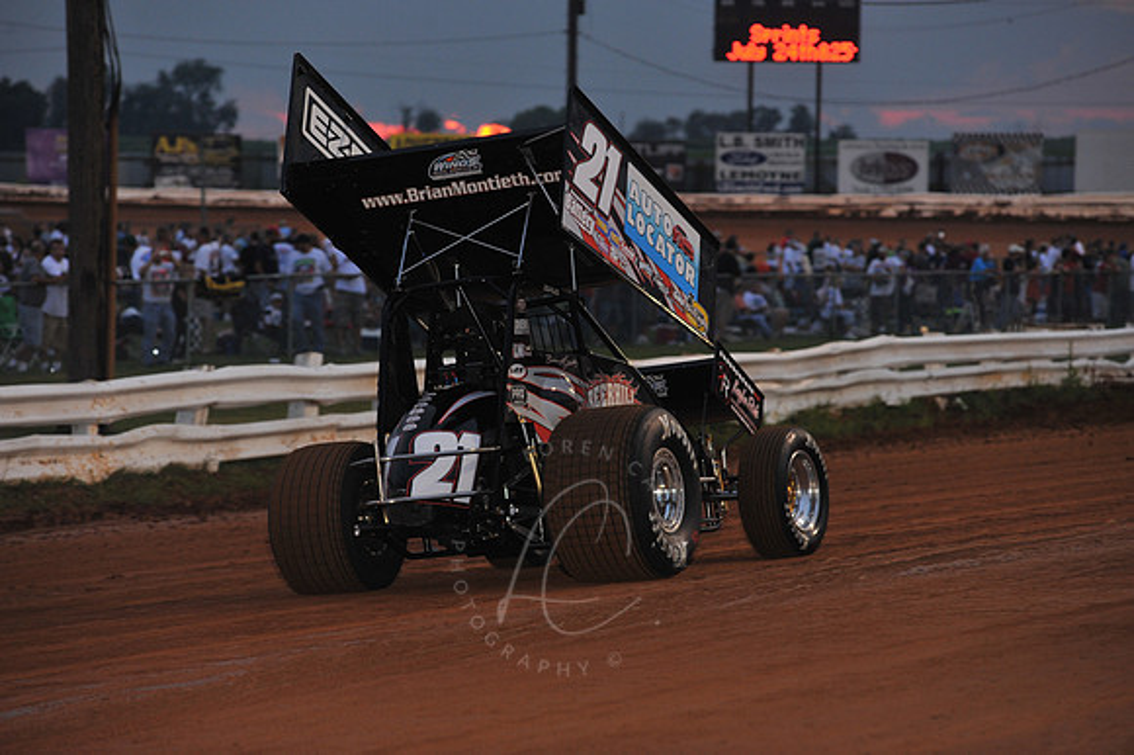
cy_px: 378
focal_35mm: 170
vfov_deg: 8.1
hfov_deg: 12.1
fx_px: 5352
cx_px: 567
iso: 1000
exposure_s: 1/320
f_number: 5.6
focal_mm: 170
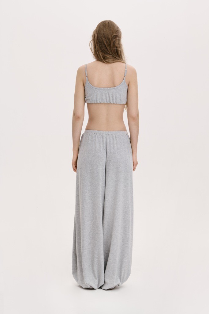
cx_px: 104
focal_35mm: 66
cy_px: 157
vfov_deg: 30.5
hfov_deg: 20.6
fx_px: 575
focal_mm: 66
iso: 200
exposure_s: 1/125
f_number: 9
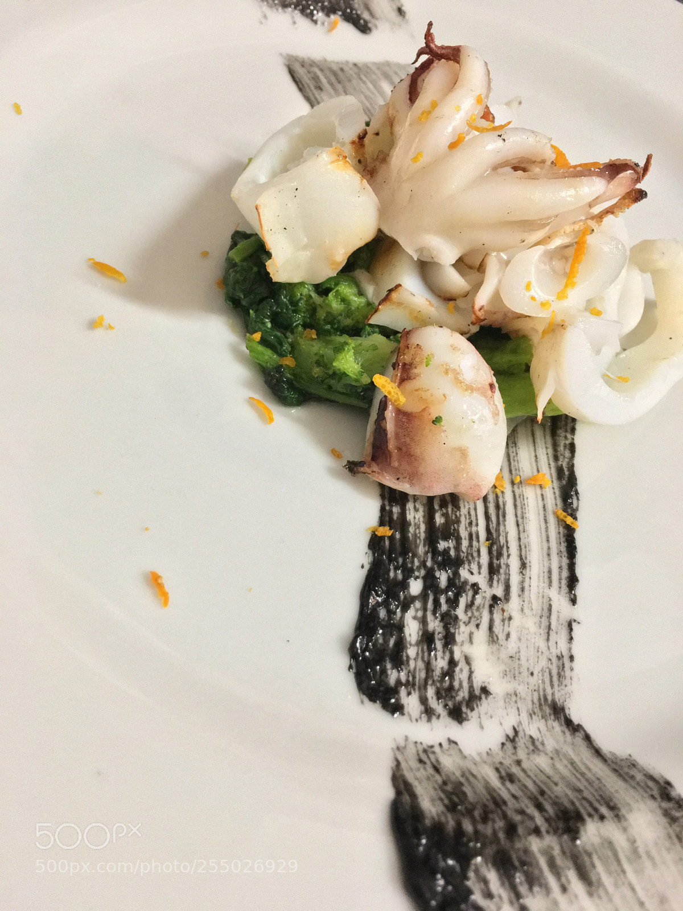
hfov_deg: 48.2
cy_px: 456
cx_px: 342
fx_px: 763
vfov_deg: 61.7
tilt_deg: -54.7
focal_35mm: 29
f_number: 2.2
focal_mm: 4.15
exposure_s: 1/17
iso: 250
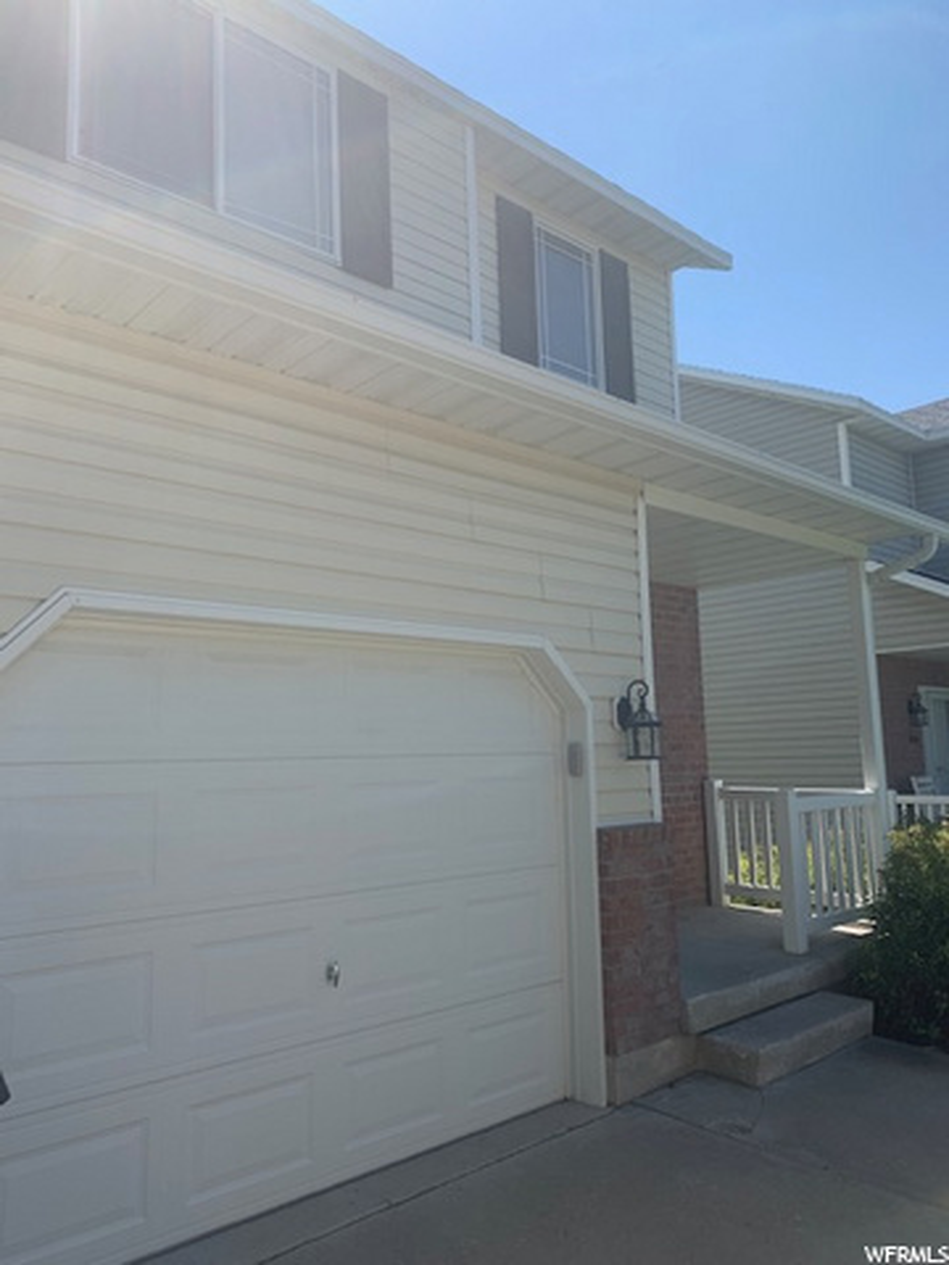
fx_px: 950
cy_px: 632
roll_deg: +1.3
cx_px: 474
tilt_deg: +8.0
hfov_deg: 53.1
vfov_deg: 67.3
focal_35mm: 26
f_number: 1.8
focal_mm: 4.25
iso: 25
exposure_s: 1/1953
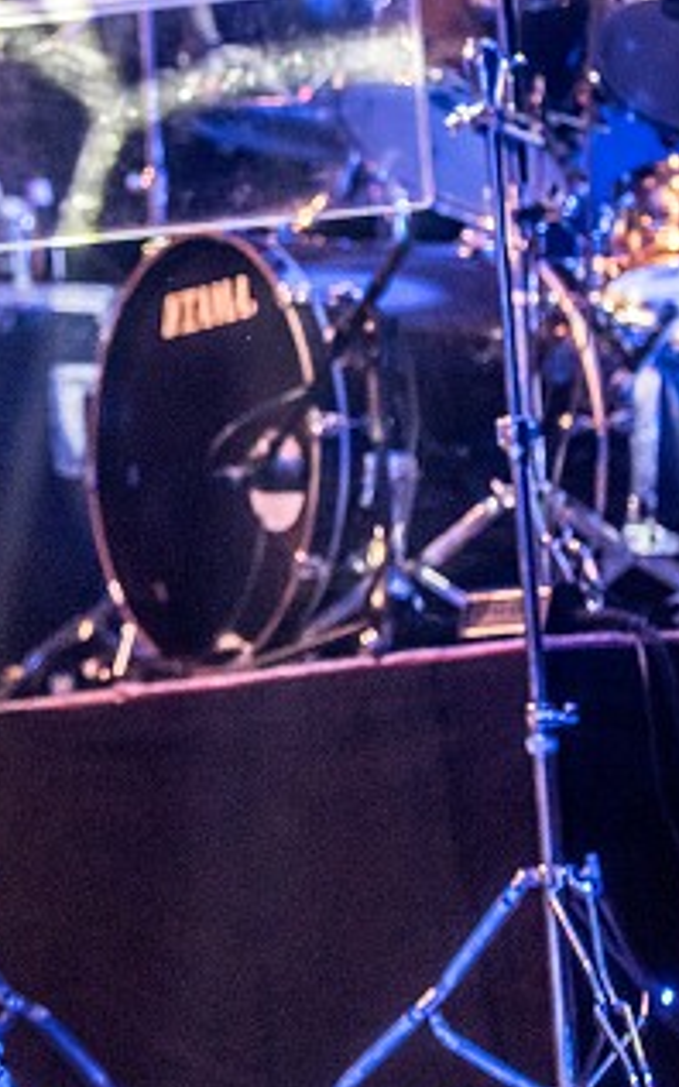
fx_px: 4799
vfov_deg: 12.8
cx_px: -50
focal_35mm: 162
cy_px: 79
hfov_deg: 8.0
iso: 2000
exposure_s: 1/100
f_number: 2.8
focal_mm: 70
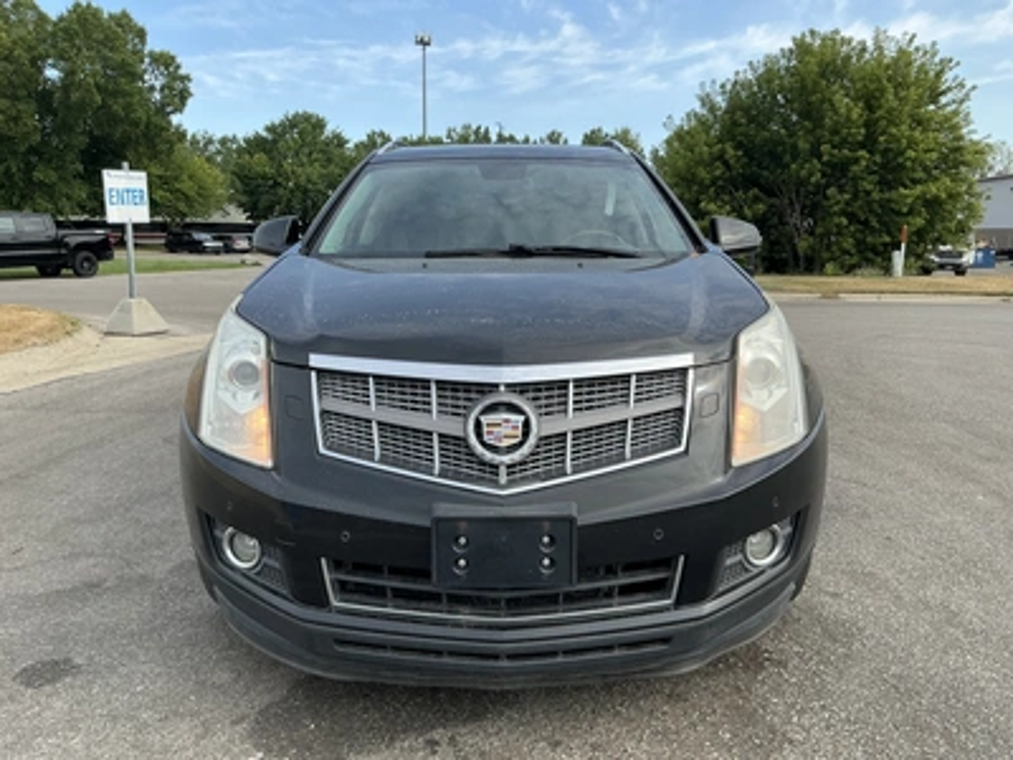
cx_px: 506
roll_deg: +3.1
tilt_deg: -9.2
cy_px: 380
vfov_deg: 49.7
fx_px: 819
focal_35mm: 28
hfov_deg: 63.4
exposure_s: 1/759
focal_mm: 3
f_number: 1.8
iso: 25
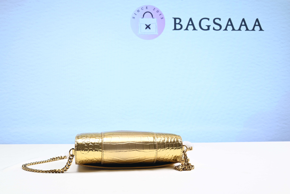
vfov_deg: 33.4
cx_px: 142
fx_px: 322
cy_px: 99
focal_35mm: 40
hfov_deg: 48.5
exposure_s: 1/2
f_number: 16
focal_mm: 39
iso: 100
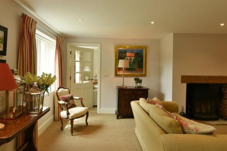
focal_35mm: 24
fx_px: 151
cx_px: 110
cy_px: 71
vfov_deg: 53.1
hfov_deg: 73.7
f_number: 9
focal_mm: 20
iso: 320
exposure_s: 1/13
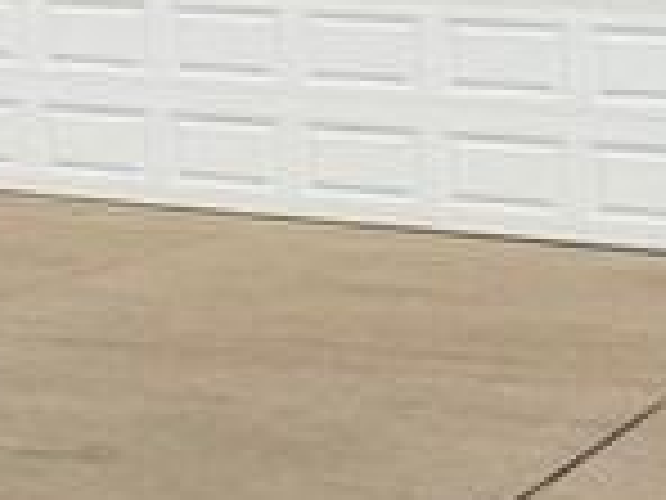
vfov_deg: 8.7
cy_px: -270
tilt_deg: -0.2
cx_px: -1080
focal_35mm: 166
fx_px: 3194
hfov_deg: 10.0
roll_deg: +0.1
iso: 80
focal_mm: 6.76
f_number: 1.78
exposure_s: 1/11905
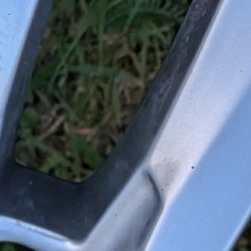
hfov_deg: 6.8
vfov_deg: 6.8
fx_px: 2117
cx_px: 108
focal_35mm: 258
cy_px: 6
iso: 234
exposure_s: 1/452
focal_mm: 6.9
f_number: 1.68
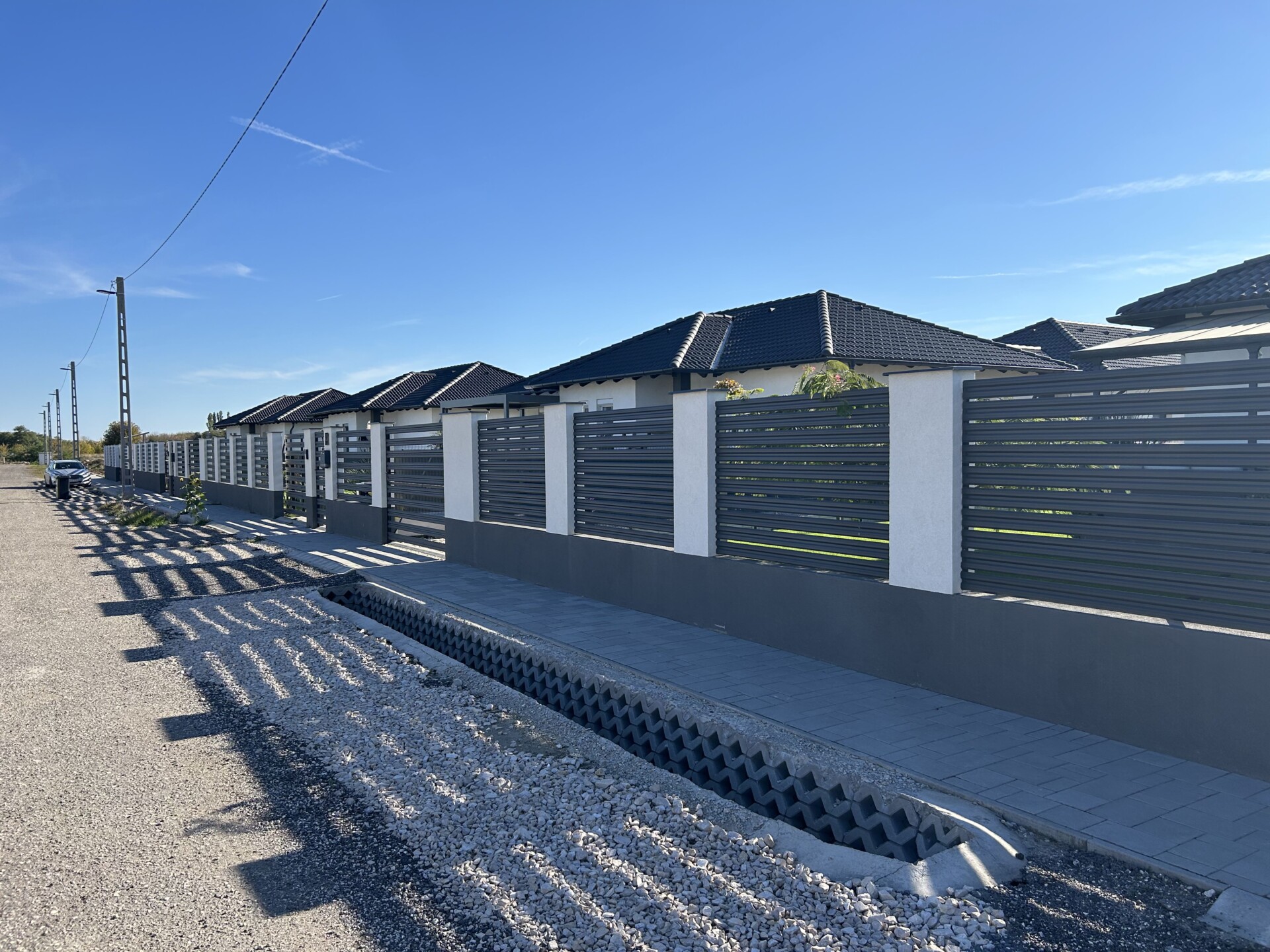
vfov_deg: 53.1
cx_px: 635
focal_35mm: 26
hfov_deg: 67.3
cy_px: 476
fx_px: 954
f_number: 1.5
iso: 50
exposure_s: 1/4115
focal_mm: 5.7
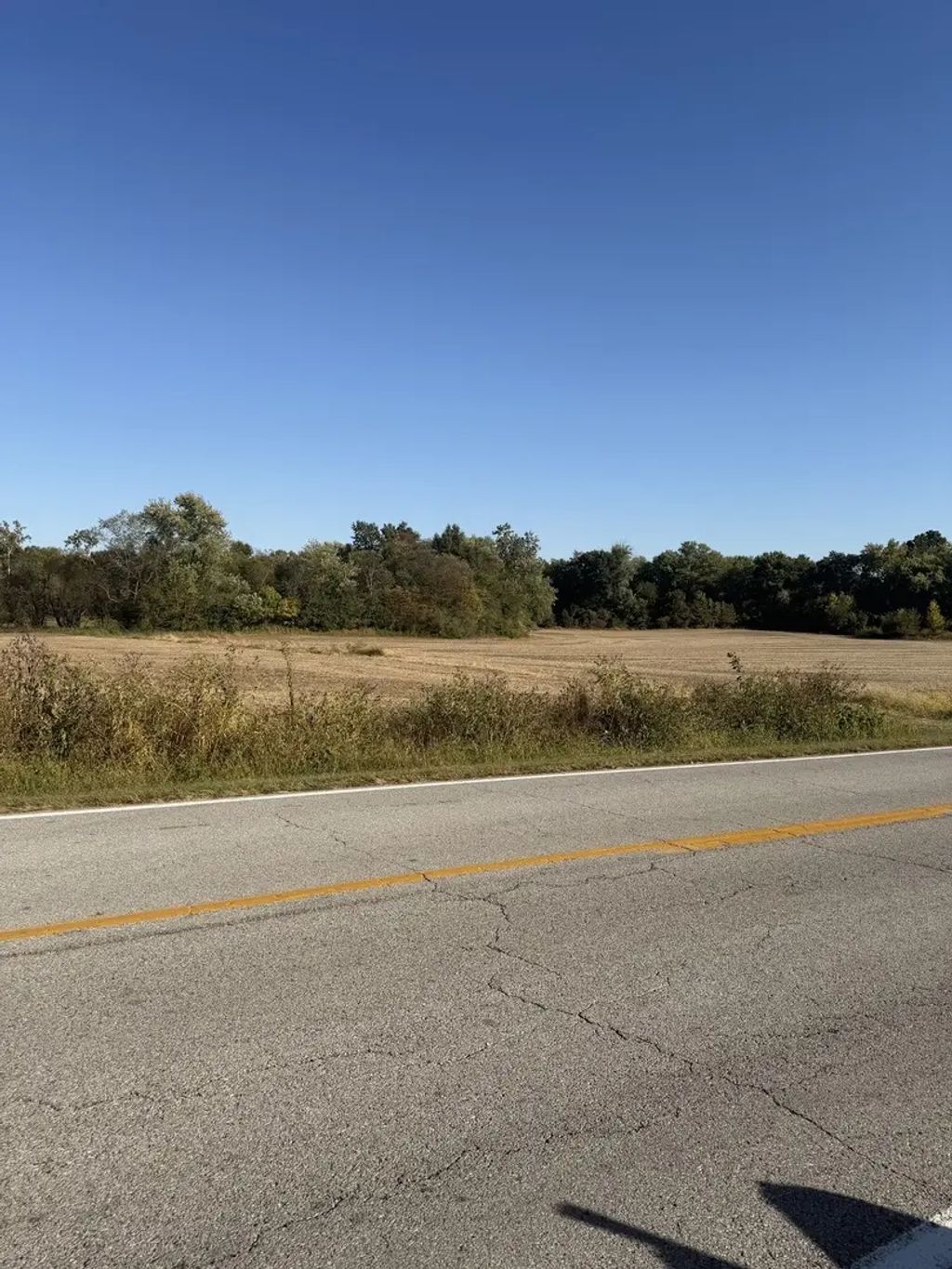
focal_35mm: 24
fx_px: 880
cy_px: 634
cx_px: 476
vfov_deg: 71.6
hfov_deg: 56.8
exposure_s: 1/5319
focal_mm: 6.76
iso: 80
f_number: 1.78
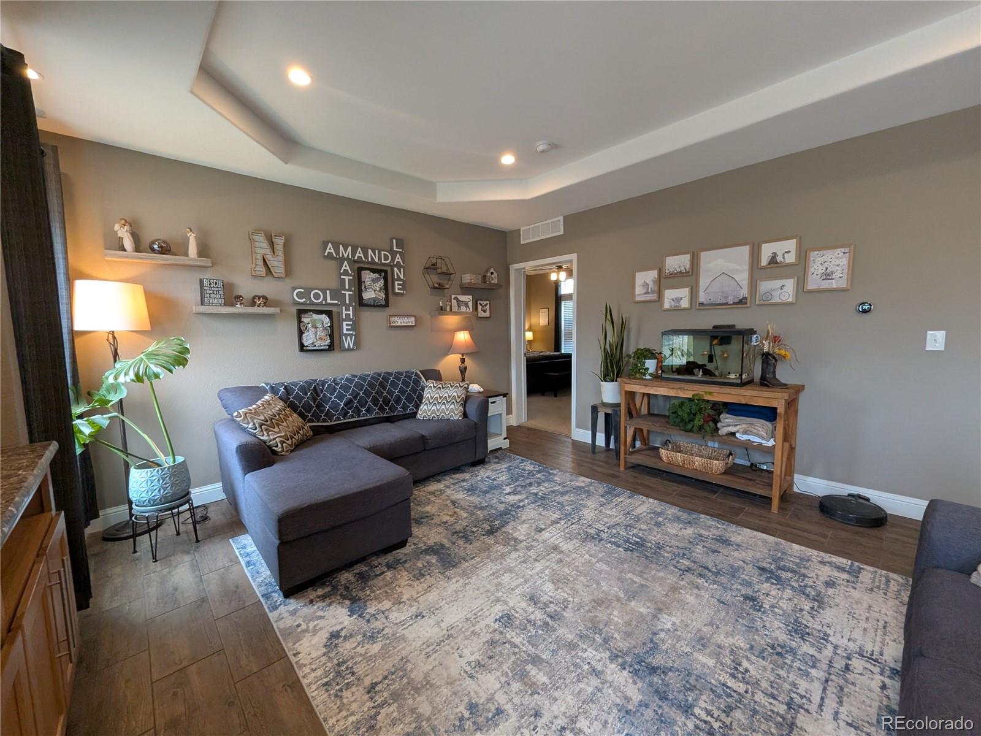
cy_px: 368
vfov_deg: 89.9
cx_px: 490
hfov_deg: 106.2
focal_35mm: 13
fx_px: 368
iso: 362
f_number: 2.2
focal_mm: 1.54
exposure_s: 1/120
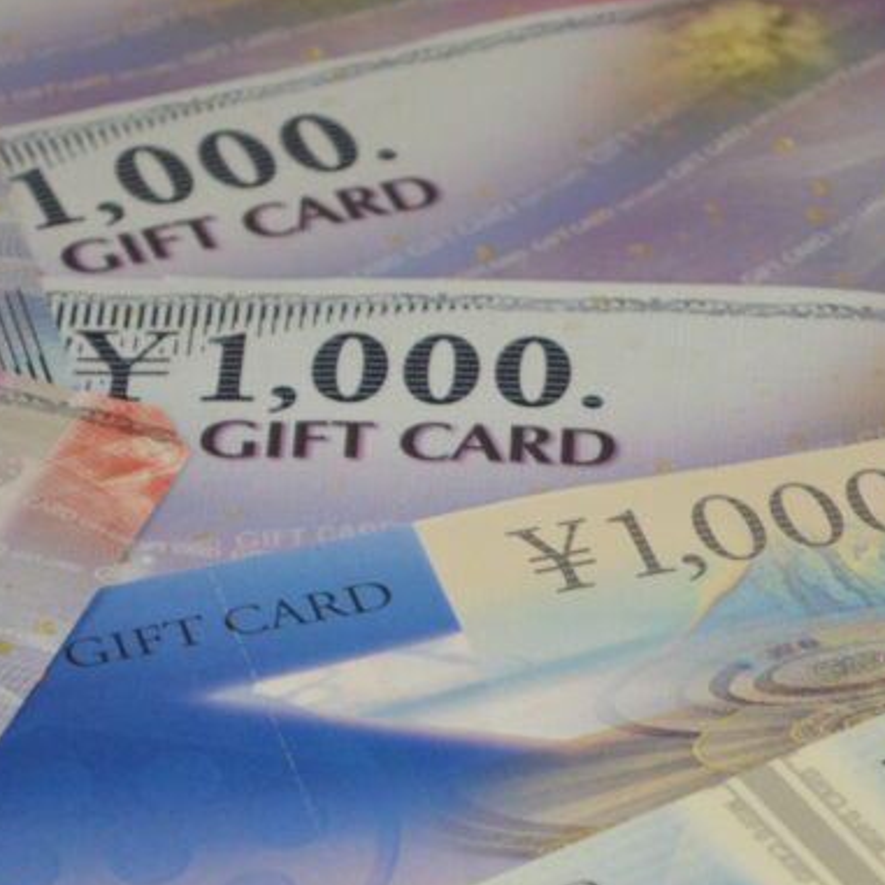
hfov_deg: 9.3
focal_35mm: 188
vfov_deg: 9.3
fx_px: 5442
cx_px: 653
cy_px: 728
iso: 1100
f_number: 5.6
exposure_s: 1/60
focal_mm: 55
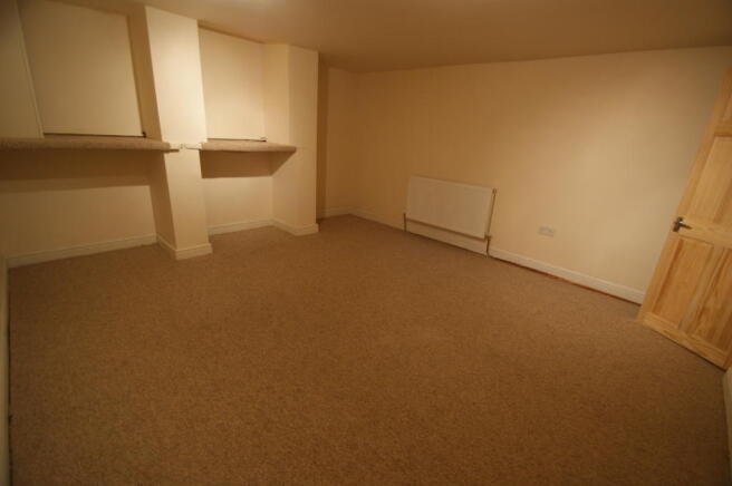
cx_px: 366
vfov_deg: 77.2
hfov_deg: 100.4
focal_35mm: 15
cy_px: 243
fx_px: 305
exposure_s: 1/20
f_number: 3.5
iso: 400
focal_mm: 10
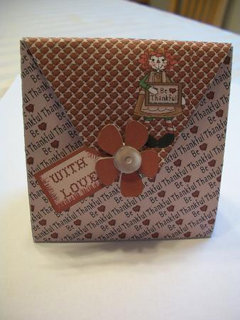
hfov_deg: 40.7
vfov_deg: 52.6
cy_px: 160
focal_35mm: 35
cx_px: 120
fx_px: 323
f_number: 3.1
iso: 160
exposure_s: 1/50
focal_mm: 6.3
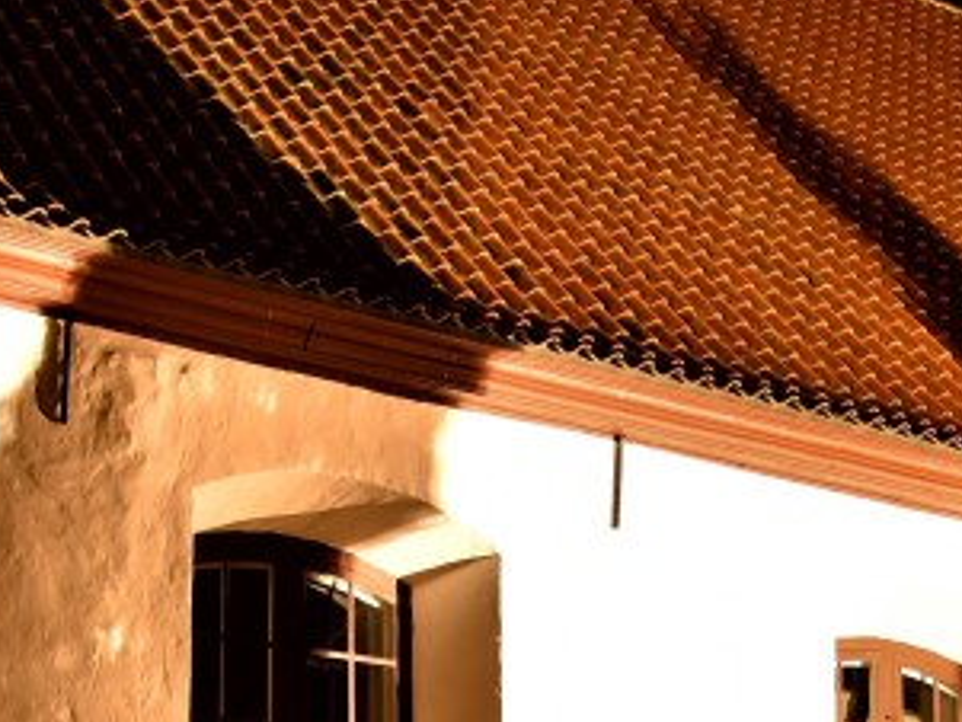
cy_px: 831
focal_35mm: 92
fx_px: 2558
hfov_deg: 21.3
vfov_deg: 15.6
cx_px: 586
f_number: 5
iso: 200
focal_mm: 24
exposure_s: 2.5
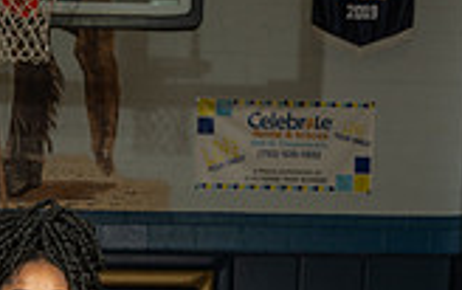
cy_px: 549
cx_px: 127
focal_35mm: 106
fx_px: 1336
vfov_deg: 11.4
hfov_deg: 19.5
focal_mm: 38
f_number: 7.1
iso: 160
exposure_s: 1/200
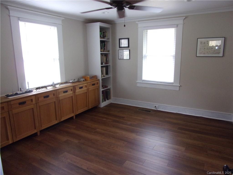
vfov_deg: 56.8
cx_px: 116
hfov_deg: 71.6
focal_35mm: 24
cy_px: 88
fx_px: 162
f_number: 3.3
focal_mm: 4.3
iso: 197
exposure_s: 1/34
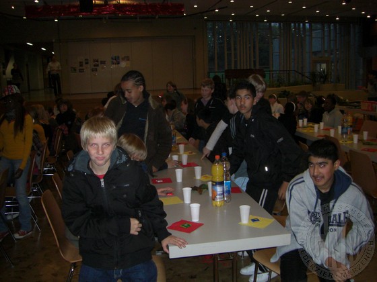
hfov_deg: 49.0
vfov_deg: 37.7
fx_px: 414
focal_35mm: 38
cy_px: 141
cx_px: 188
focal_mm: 6.3
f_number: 3.4
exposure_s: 1/60
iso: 200
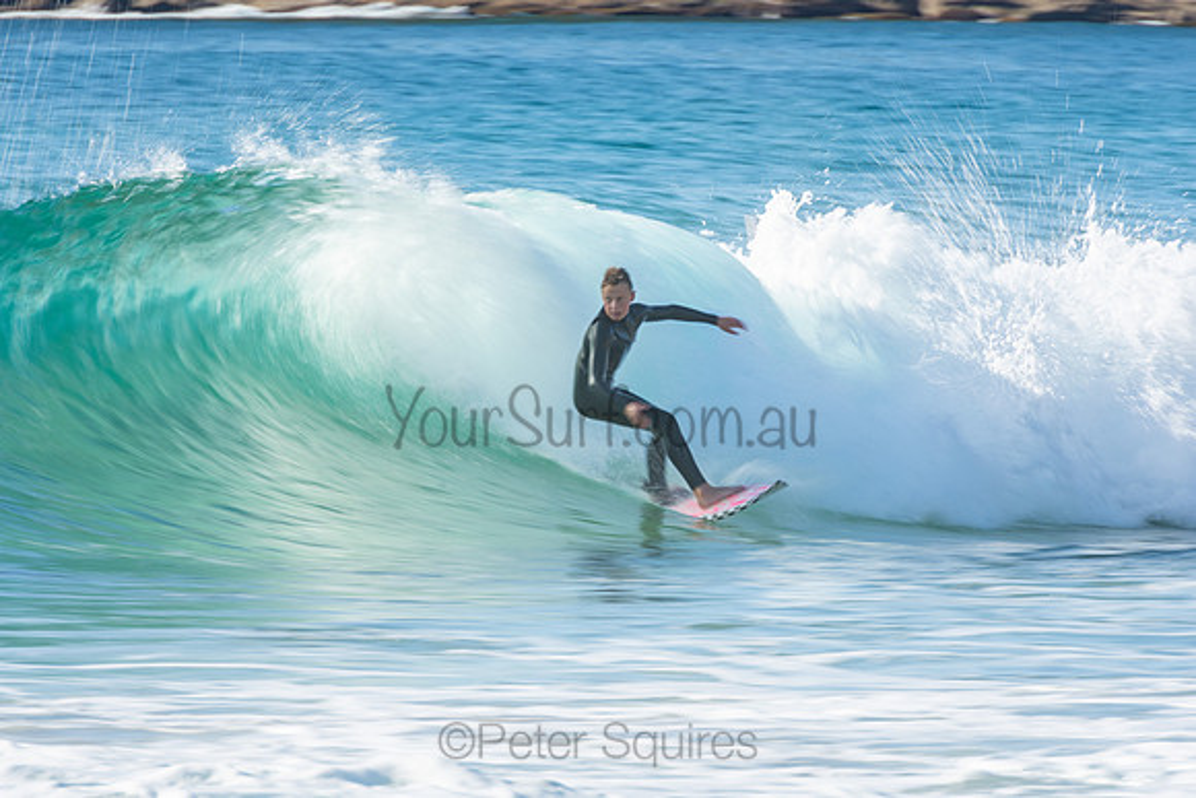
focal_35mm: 600
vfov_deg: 2.3
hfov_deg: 3.4
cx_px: 598
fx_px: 19937
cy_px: 399
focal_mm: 400
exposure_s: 1/30
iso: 100
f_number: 20
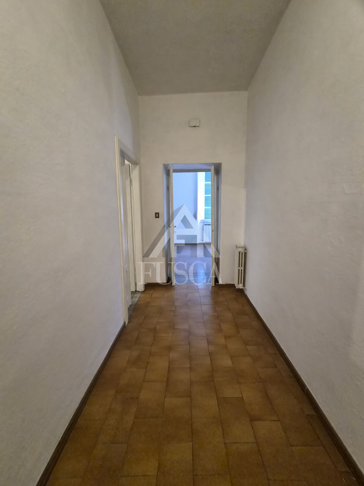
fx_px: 182
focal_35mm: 13
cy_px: 243
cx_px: 182
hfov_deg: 89.9
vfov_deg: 106.2
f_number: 2.2
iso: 800
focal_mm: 2.2
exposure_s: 1/51
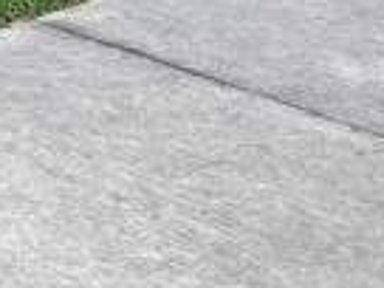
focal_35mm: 147
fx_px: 1631
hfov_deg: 11.1
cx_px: -553
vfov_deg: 8.9
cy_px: -466
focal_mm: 5.1
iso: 32
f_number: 1.6
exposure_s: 1/2165
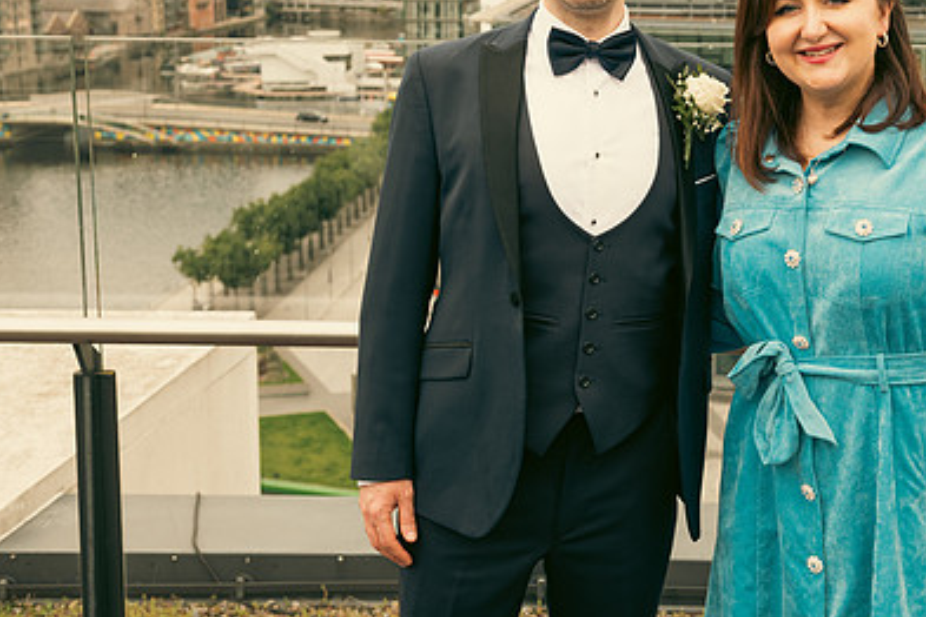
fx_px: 1595
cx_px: 664
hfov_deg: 31.9
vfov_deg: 21.8
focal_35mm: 62
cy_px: 192
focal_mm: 42
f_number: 6.3
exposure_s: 1/250
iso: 320
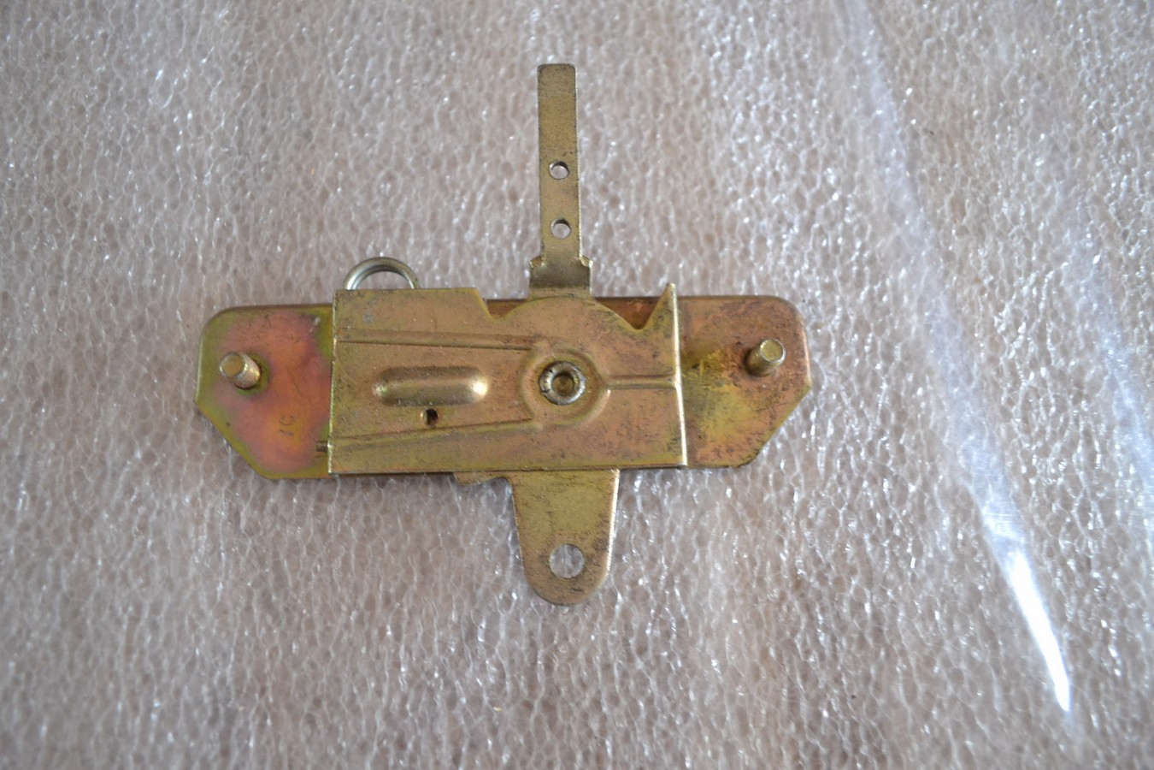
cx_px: 577
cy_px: 385
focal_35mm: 27
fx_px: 865
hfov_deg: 67.4
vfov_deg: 47.9
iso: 800
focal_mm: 18
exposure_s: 1/13
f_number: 3.5
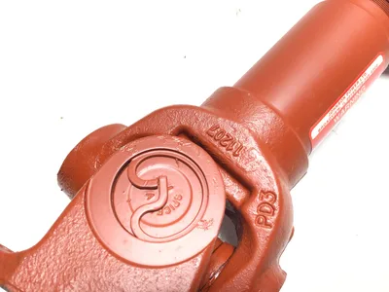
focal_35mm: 31
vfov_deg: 45.4
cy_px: 146
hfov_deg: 58.4
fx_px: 348
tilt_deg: -68.1
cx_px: 194
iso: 32
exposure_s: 1/60
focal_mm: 3.3
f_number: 2.4
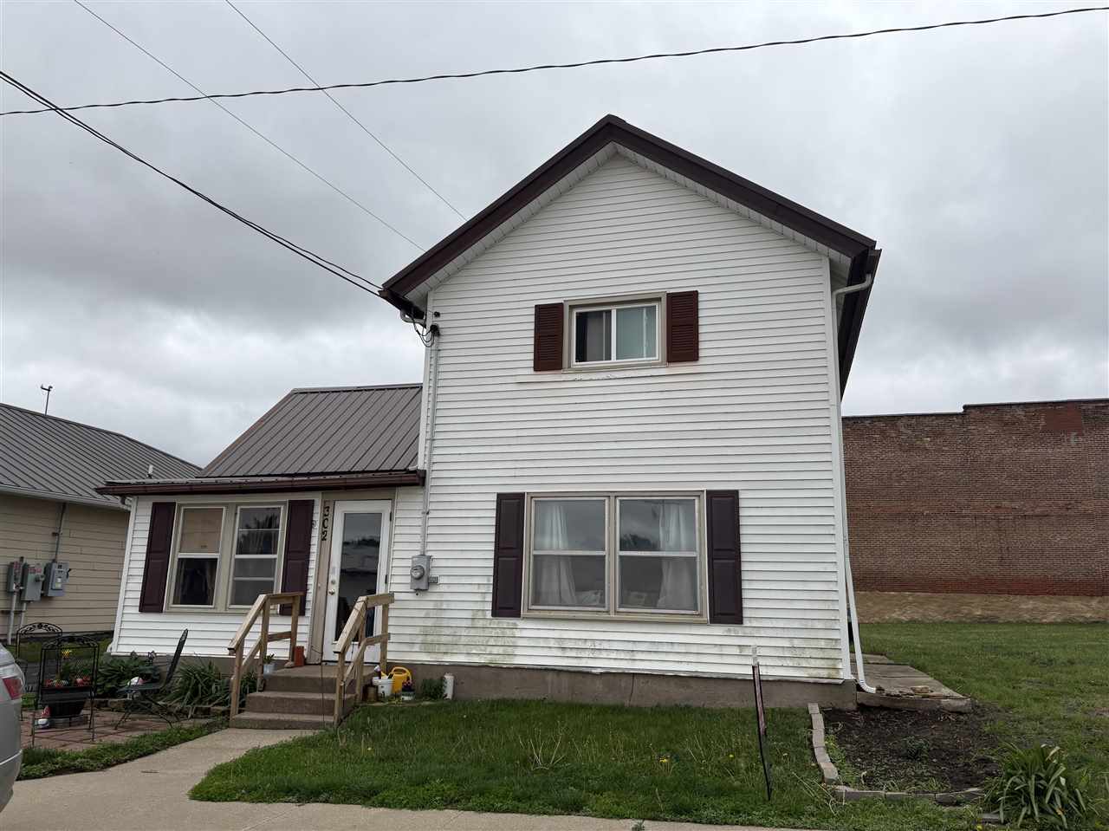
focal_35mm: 26
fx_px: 833
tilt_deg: +13.4
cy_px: 416
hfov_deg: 67.3
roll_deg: -0.8
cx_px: 554
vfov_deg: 53.0
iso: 50
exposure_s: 1/2538
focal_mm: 5.96
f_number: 1.6
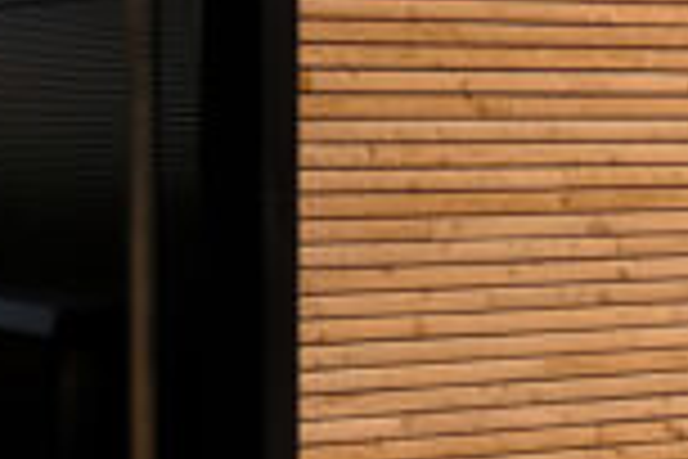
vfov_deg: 8.8
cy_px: 171
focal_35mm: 156
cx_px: 832
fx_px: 2981
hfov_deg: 12.8
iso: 1600
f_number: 13
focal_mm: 20.8
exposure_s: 1/2000
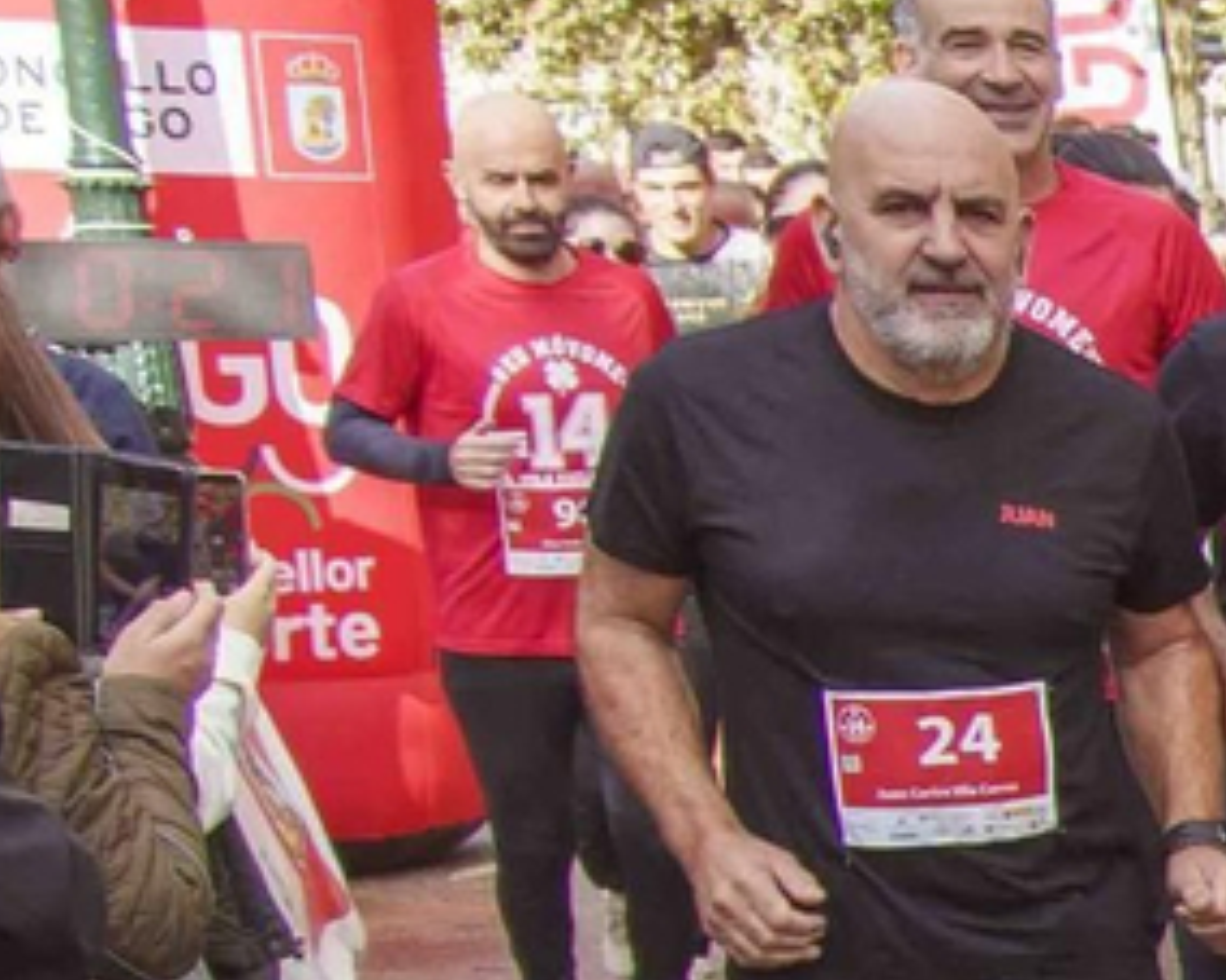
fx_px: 4607
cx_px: 3074
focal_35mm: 127
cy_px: 1420
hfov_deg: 11.9
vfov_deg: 11.7
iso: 125
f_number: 2.8
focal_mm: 16
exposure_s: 1/640
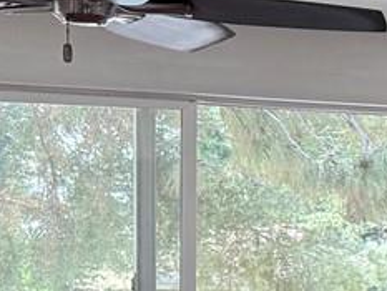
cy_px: 253
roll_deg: -0.3
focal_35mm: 165
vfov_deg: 9.0
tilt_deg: +1.7
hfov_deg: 9.4
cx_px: 1166
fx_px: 1846
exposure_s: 1/220
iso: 125
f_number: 1.78
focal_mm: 6.76
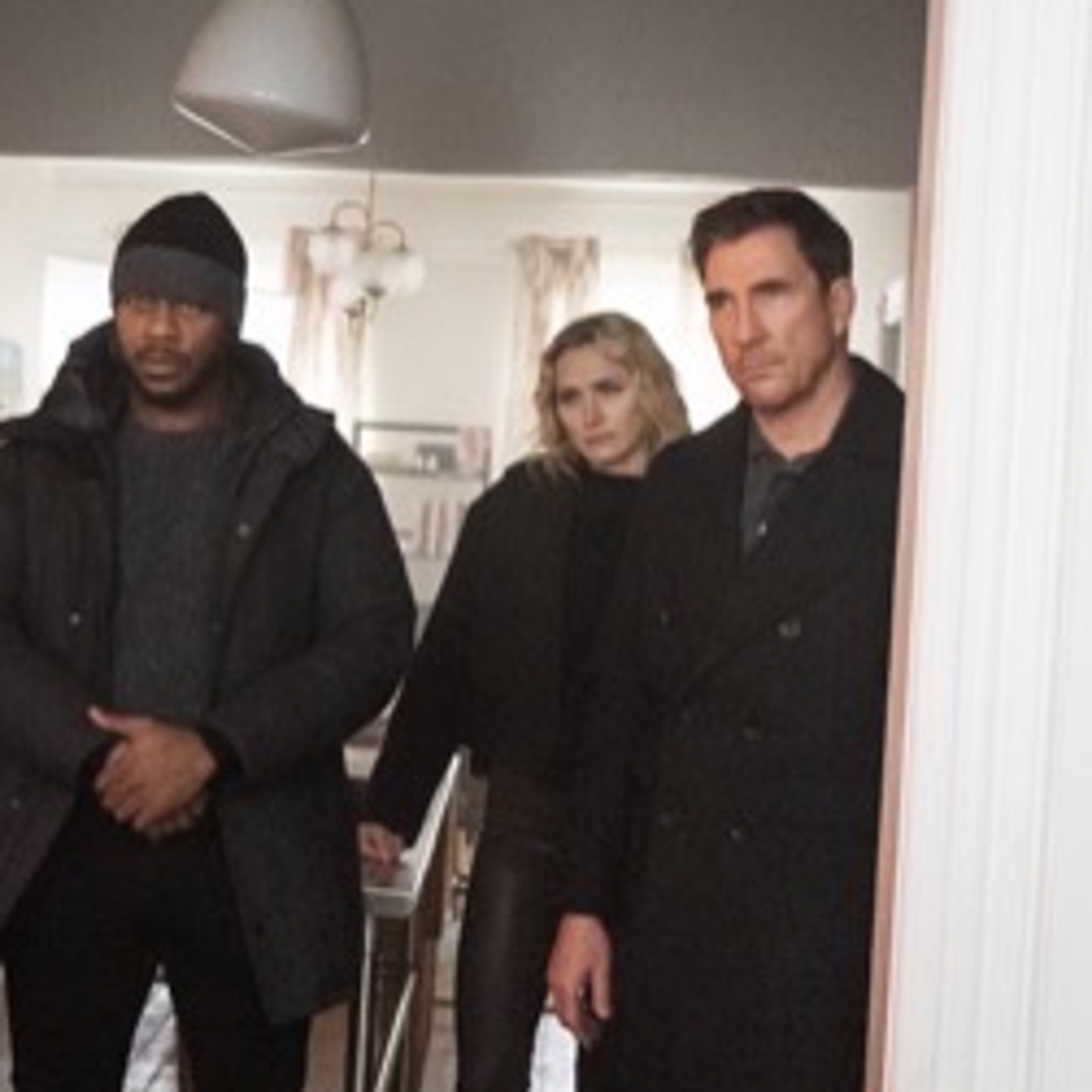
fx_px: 2177
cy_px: 559
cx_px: 383
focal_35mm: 61
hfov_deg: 28.0
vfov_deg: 28.2
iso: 8000
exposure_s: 1/160
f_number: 4
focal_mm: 24
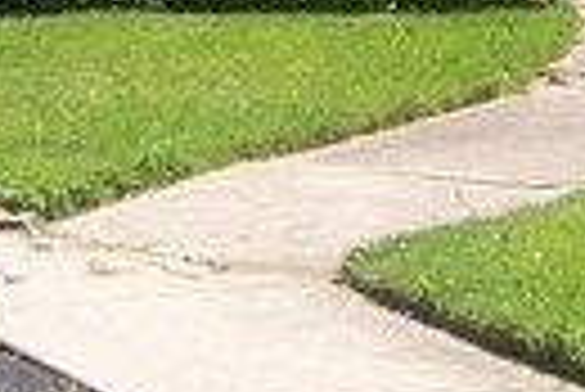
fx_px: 3156
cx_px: 374
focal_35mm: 194
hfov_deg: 10.6
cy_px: -451
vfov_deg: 6.8
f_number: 2.8
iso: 80
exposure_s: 1/800
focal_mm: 6.3
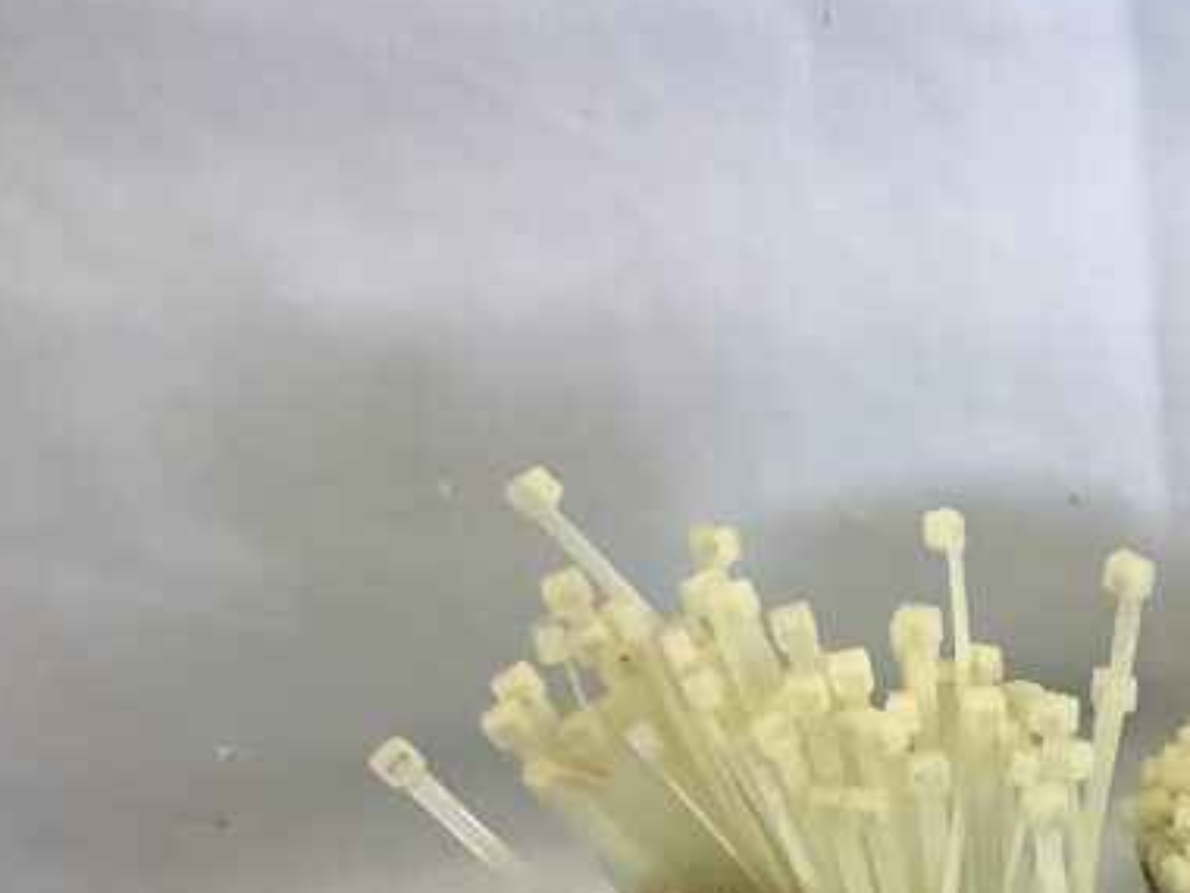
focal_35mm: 87
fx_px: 2991
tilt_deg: -46.0
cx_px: 1533
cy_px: 1162
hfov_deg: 20.6
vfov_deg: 16.1
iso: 100
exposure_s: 1/60
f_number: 2.4
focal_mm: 3.3
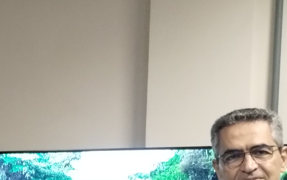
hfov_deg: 16.9
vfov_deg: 11.2
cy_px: 274
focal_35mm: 112
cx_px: -138
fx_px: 876
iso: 1563
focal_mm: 4.27
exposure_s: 1/33.3
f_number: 1.8
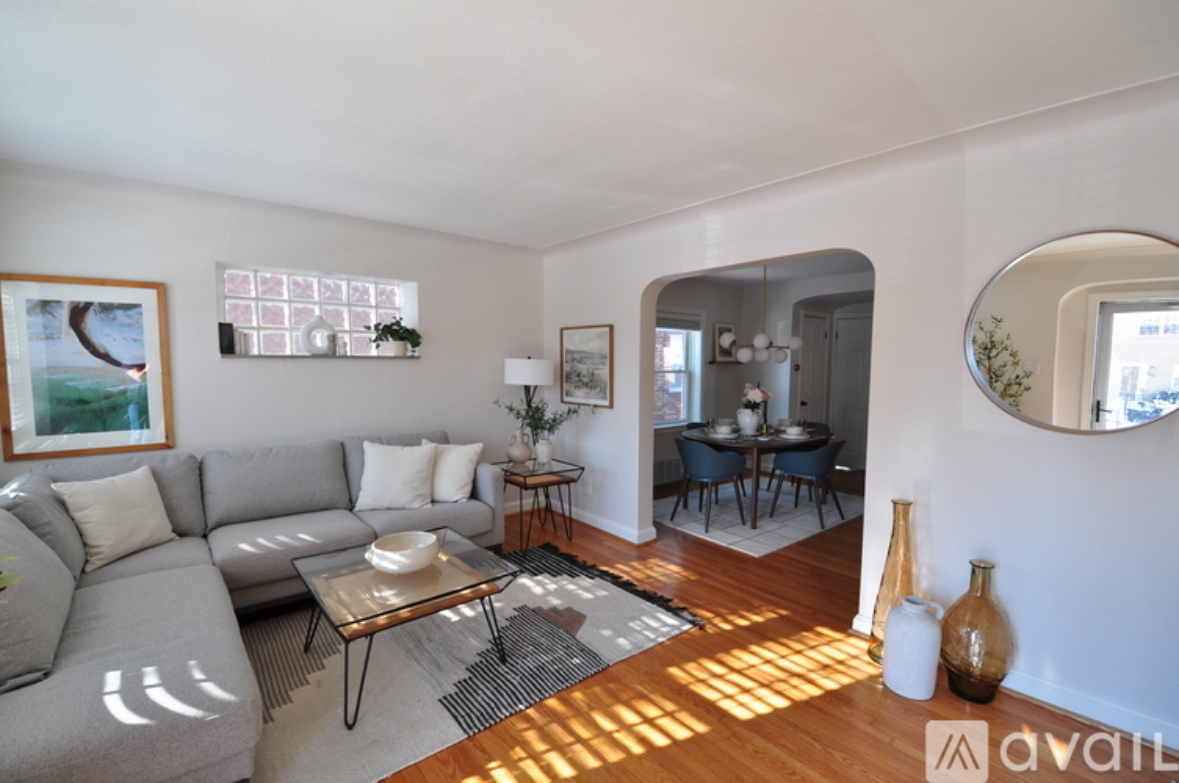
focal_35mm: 15
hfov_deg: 100.5
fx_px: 491
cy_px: 392
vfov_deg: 77.2
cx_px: 590
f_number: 5.6
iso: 200
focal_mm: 10
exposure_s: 1/30
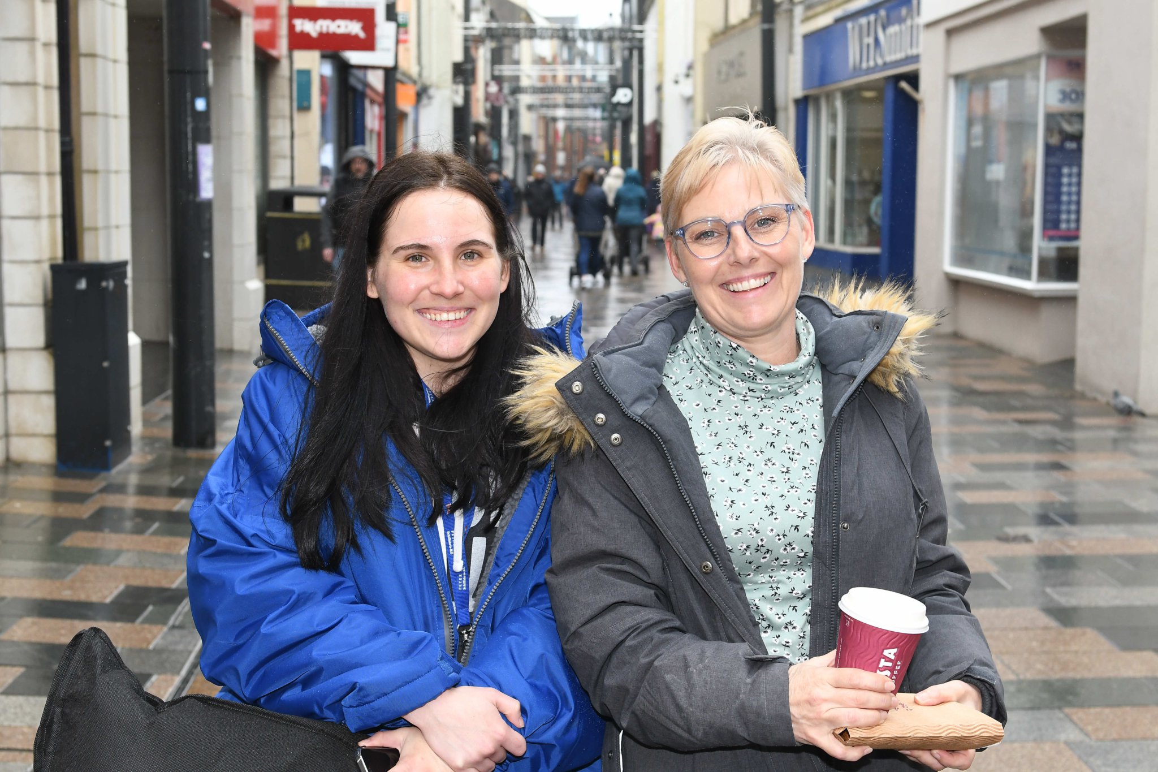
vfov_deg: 23.8
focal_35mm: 57
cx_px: 579
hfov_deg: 35.1
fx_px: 1833
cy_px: 386
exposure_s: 1/320
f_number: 5.6
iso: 800
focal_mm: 38
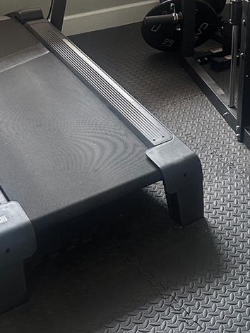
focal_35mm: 61
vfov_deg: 29.0
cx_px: 208
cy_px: -21
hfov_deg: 23.6
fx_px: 587
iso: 250
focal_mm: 6.86
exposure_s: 1/73
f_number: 1.78
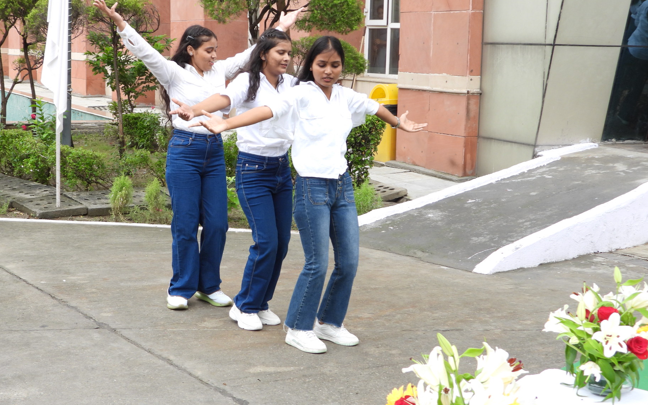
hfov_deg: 35.0
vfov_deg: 22.4
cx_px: 273
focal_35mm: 58
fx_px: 1024
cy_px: 179
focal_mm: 7.9
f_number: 3.2
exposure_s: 1/250
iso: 100
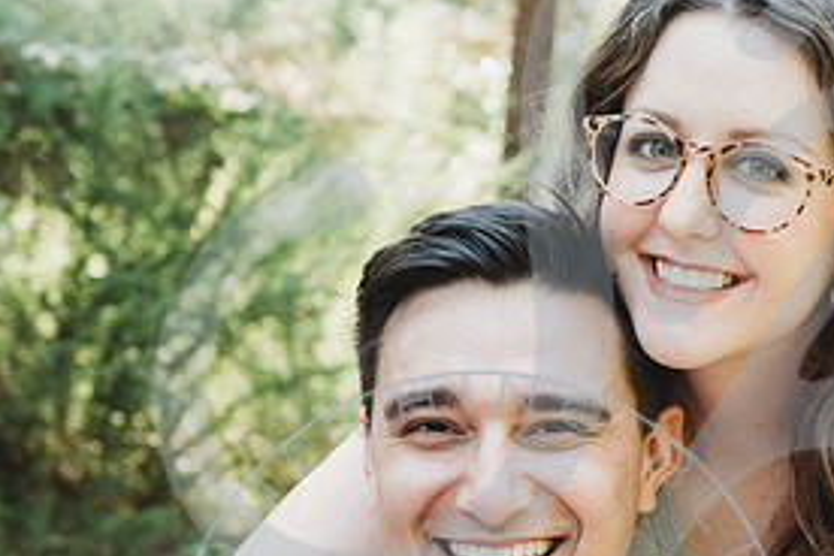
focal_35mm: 101
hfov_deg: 20.1
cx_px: 632
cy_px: 428
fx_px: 2340
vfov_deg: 13.5
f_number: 5
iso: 200
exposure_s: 1/100
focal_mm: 48
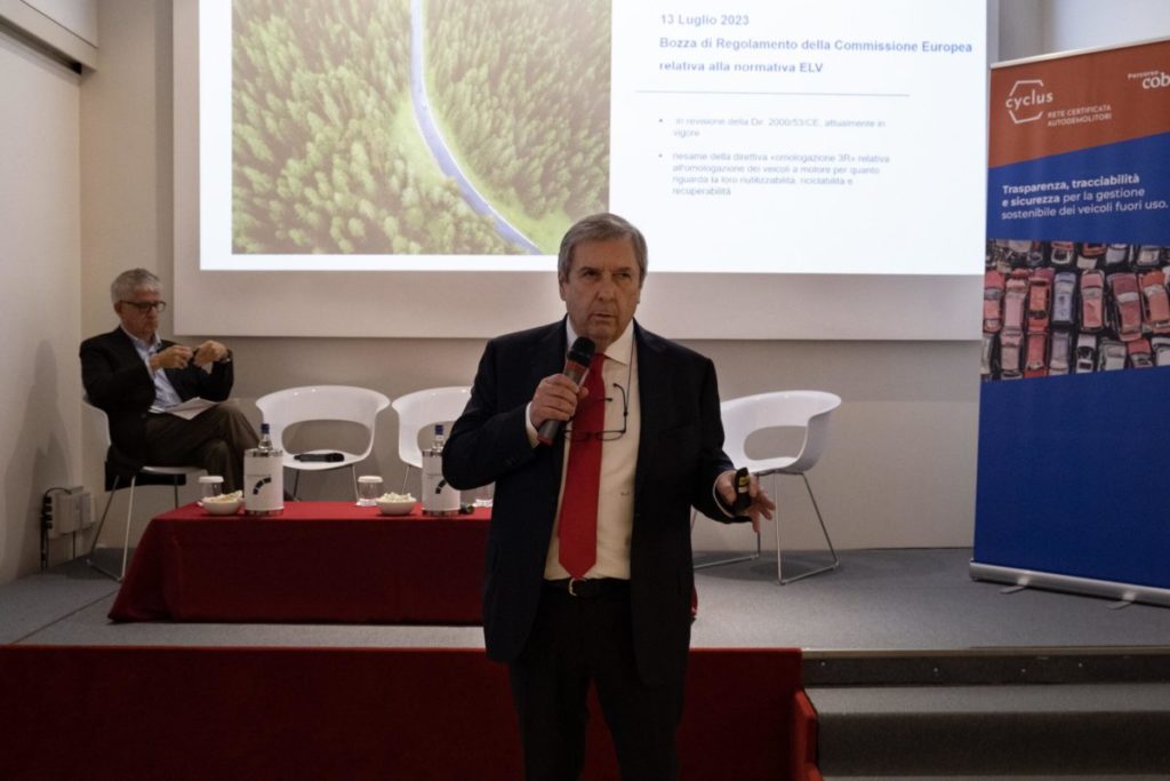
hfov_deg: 50.7
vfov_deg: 35.1
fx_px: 1235
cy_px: 390
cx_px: 585
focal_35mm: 38
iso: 5000
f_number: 5.6
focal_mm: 25.4
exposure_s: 1/60
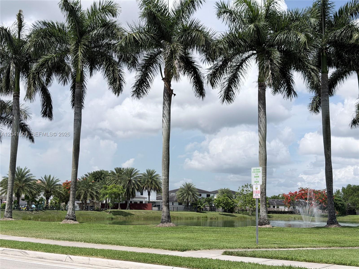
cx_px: 180
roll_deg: -2.2
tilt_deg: +10.4
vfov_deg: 30.3
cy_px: 134
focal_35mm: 48
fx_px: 498
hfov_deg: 39.7
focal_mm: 6.76
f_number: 1.78
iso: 64
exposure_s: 1/8772
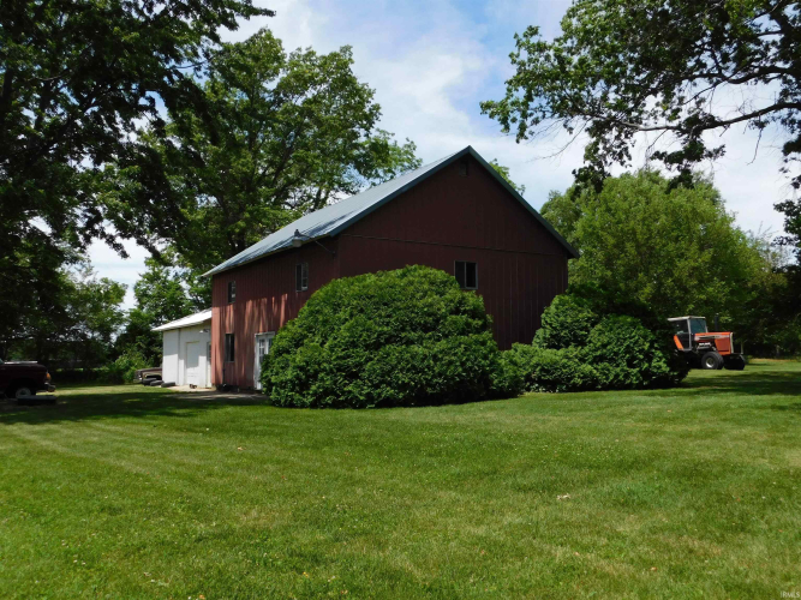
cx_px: 400
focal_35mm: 30
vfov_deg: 46.8
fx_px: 694
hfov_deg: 60.0
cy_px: 300
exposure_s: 1/1250
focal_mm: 5.3
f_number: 3.2
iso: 125
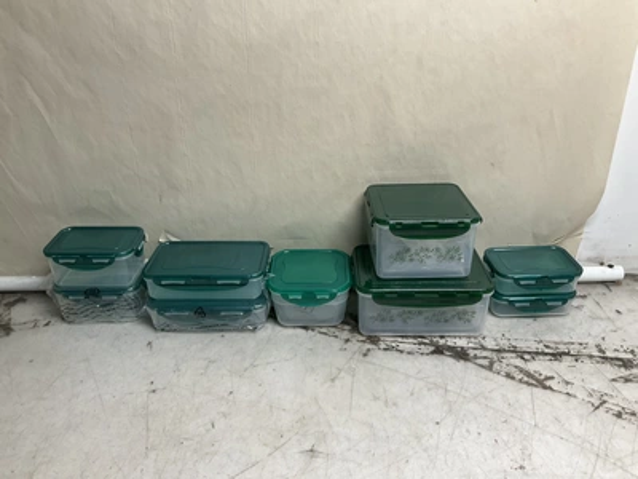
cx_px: 319
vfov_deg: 48.2
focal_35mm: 29
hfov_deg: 61.7
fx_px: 534
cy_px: 240
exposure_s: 1/120
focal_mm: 3
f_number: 1.8
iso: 64
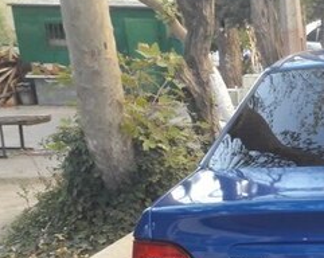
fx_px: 718
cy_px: 296
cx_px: 434
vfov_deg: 19.4
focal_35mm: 75
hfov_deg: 22.4
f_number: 1.9
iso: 64
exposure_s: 1/100
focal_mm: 3.7
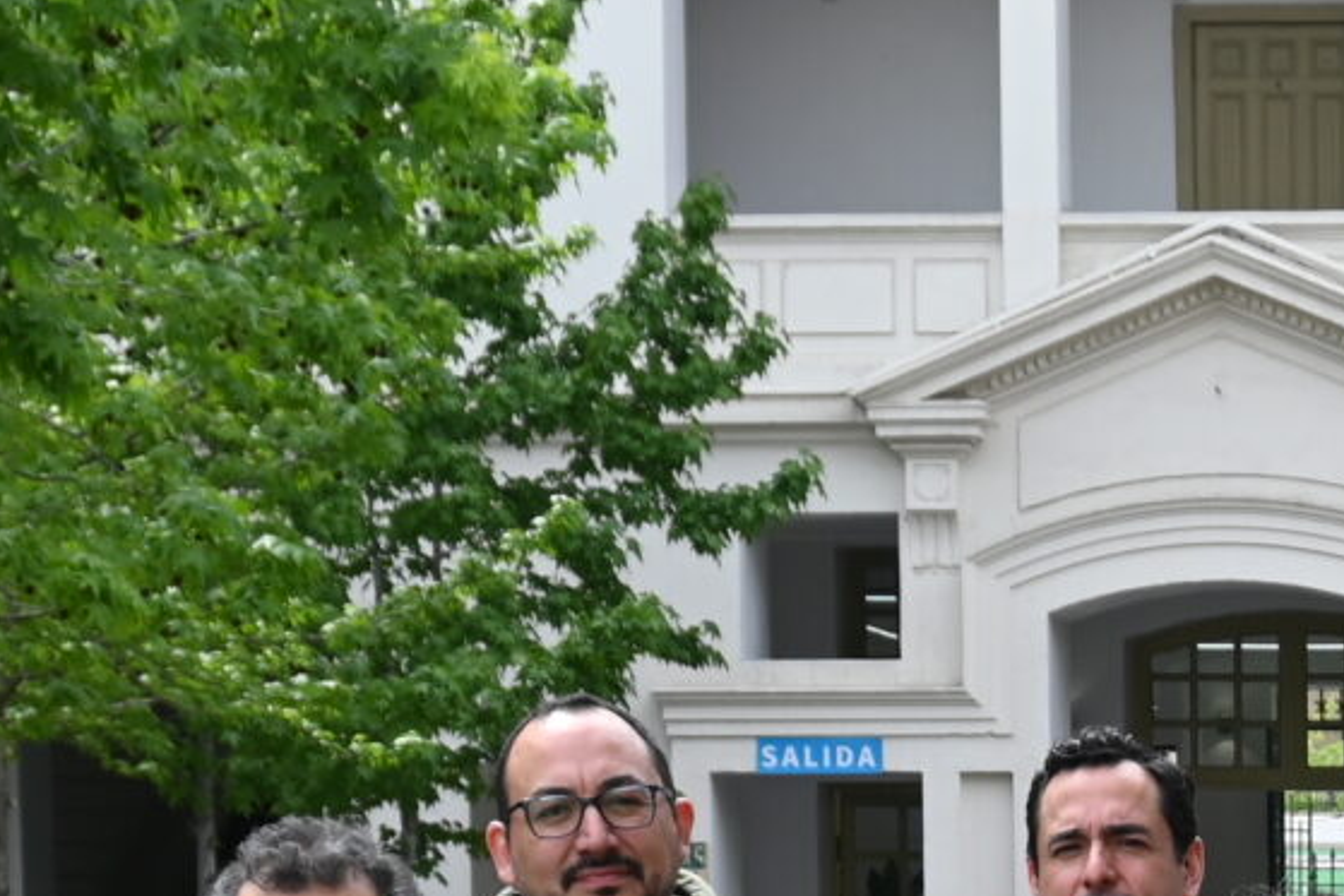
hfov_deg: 12.8
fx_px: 5767
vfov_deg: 8.6
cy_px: 1522
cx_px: 1760
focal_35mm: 154
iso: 100
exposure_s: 1/250
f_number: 5.6
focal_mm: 22.5
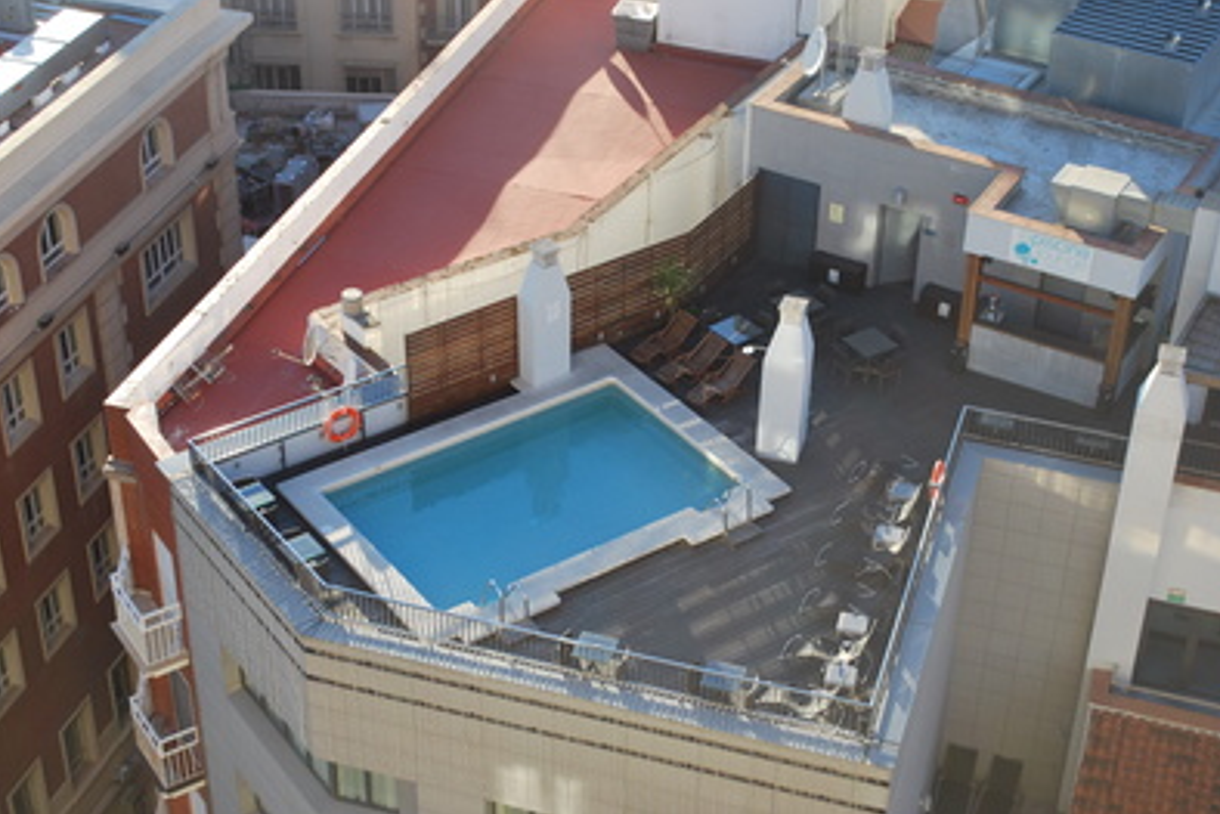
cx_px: 604
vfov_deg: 22.3
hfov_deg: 32.9
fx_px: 2068
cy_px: 402
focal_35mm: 61
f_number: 6.3
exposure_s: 1/160
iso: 100
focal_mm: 40
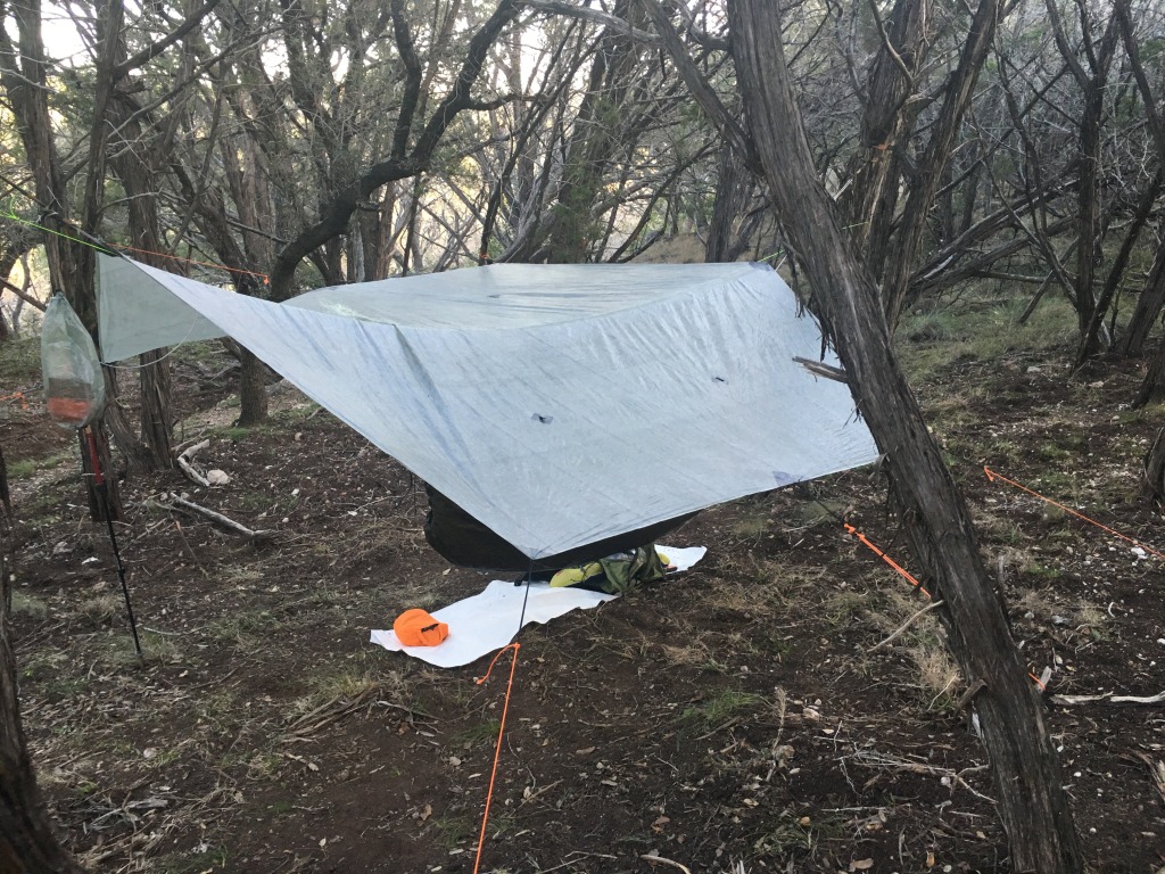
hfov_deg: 61.7
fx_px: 976
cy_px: 437
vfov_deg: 48.2
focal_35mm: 29
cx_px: 582
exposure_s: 1/30
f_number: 2.2
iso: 40
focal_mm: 4.15
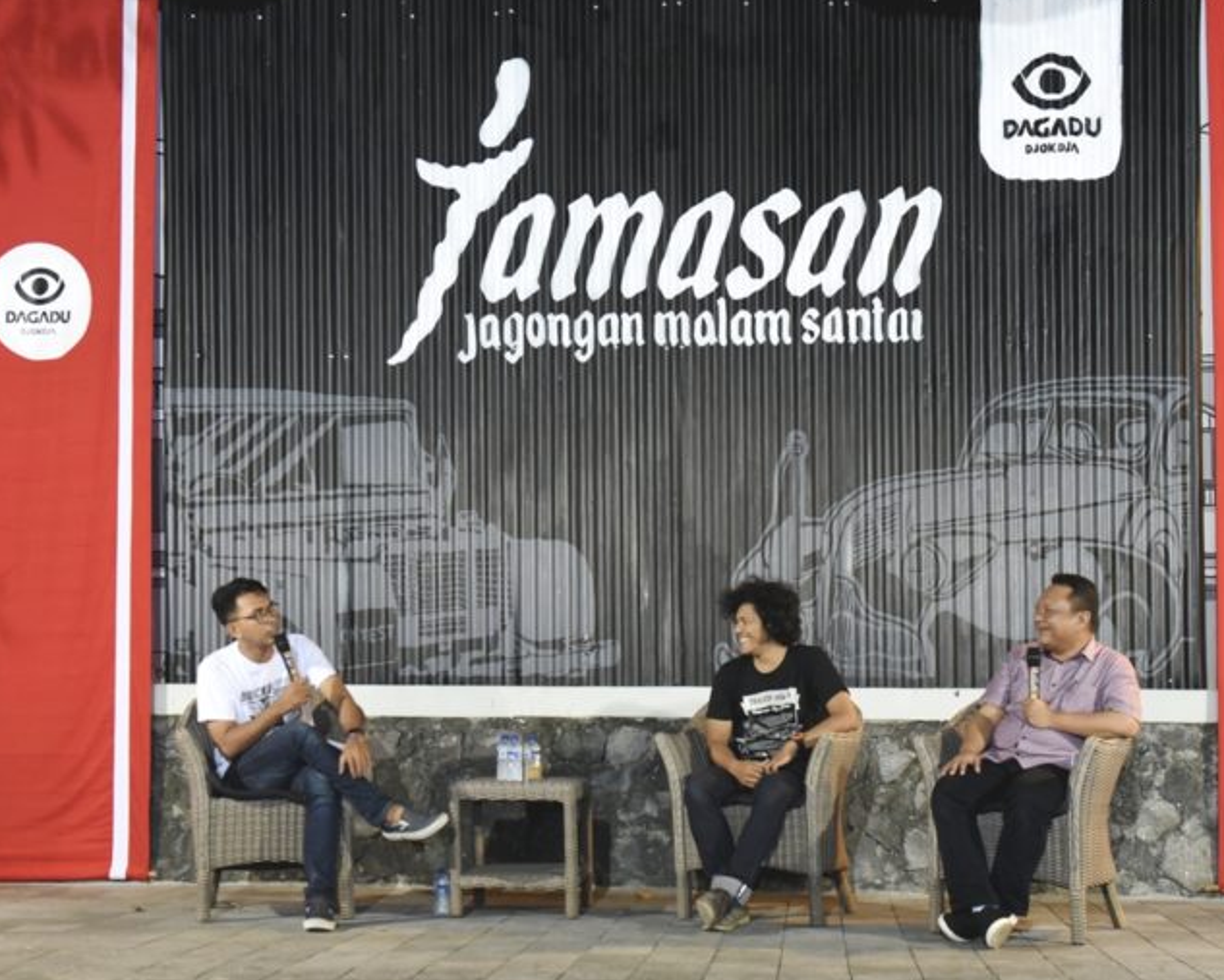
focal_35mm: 41
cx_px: 692
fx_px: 1486
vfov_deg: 36.5
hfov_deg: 44.7
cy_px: 486
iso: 4000
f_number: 2.8
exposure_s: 1/40
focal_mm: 36
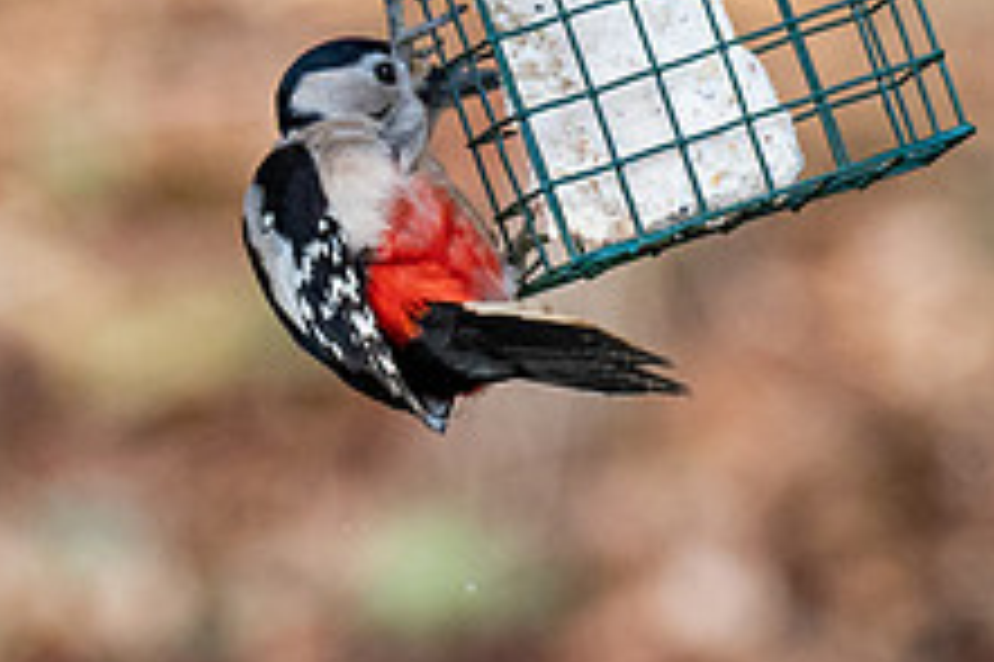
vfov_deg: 0.6
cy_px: -92
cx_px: 27
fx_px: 66133
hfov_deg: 0.9
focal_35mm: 2397
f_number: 4
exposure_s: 1/800
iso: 1000
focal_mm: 300
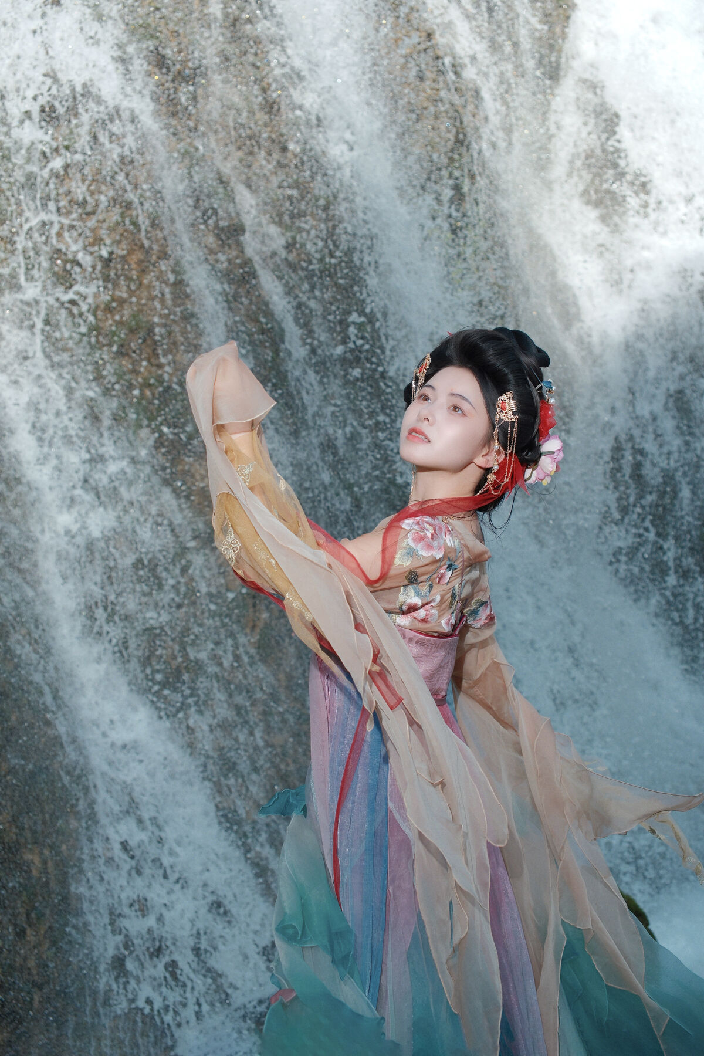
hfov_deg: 32.6
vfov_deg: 47.4
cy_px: 528
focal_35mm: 41
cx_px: 352
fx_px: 1203
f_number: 3.6
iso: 400
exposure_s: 1/2000
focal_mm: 27.6
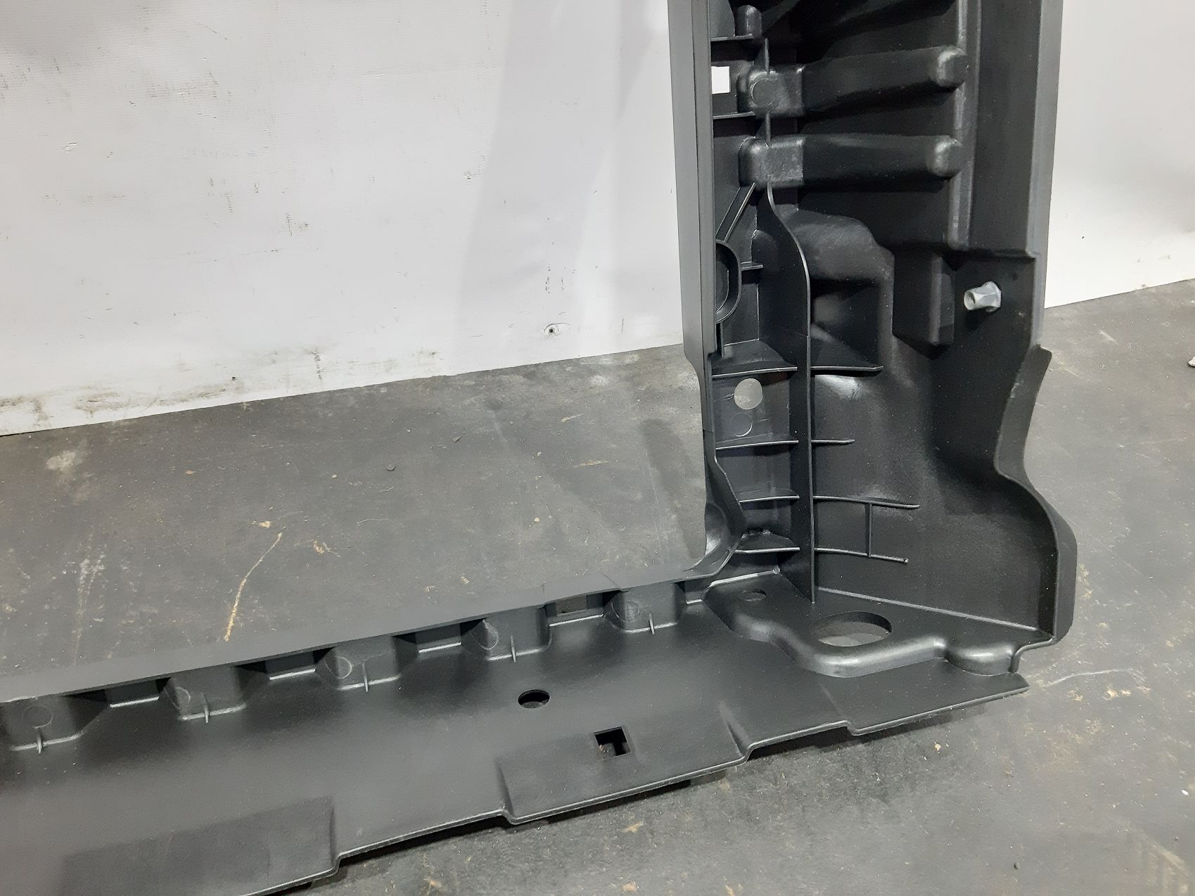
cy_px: 448
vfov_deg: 51.3
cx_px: 598
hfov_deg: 65.3
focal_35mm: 27
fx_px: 932
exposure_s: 1/25
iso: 500
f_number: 1.7
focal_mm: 3.93
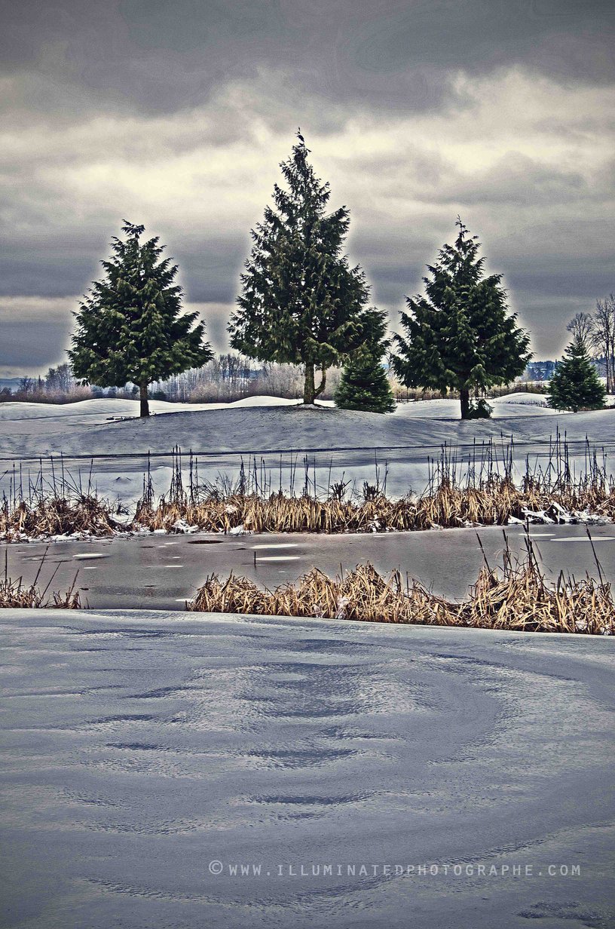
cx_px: 308
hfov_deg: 20.5
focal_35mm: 66
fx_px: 1699
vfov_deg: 30.6
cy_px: 464
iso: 100
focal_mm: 44
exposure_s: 1/2.5
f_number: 11
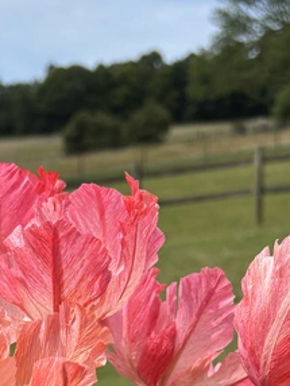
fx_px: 892
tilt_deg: -18.9
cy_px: 507
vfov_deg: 21.9
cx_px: 69
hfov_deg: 18.3
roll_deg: +1.6
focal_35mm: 80
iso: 50
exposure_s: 1/2933
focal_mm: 5.96
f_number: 1.6
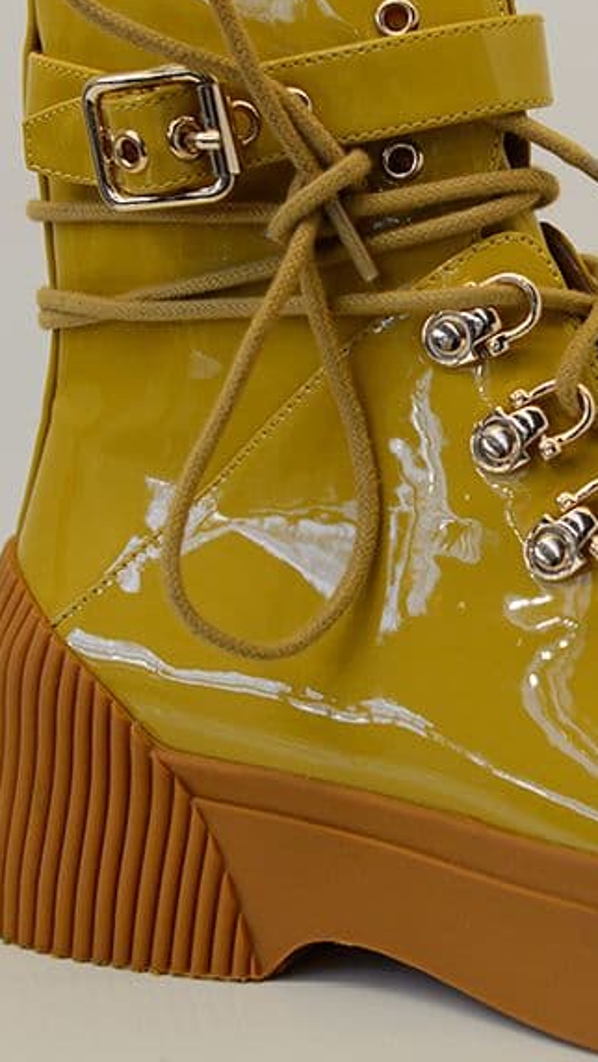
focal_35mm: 101
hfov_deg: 11.9
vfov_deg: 21.1
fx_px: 2845
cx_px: 546
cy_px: 468
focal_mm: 46
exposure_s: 1/320
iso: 640
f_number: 5.6
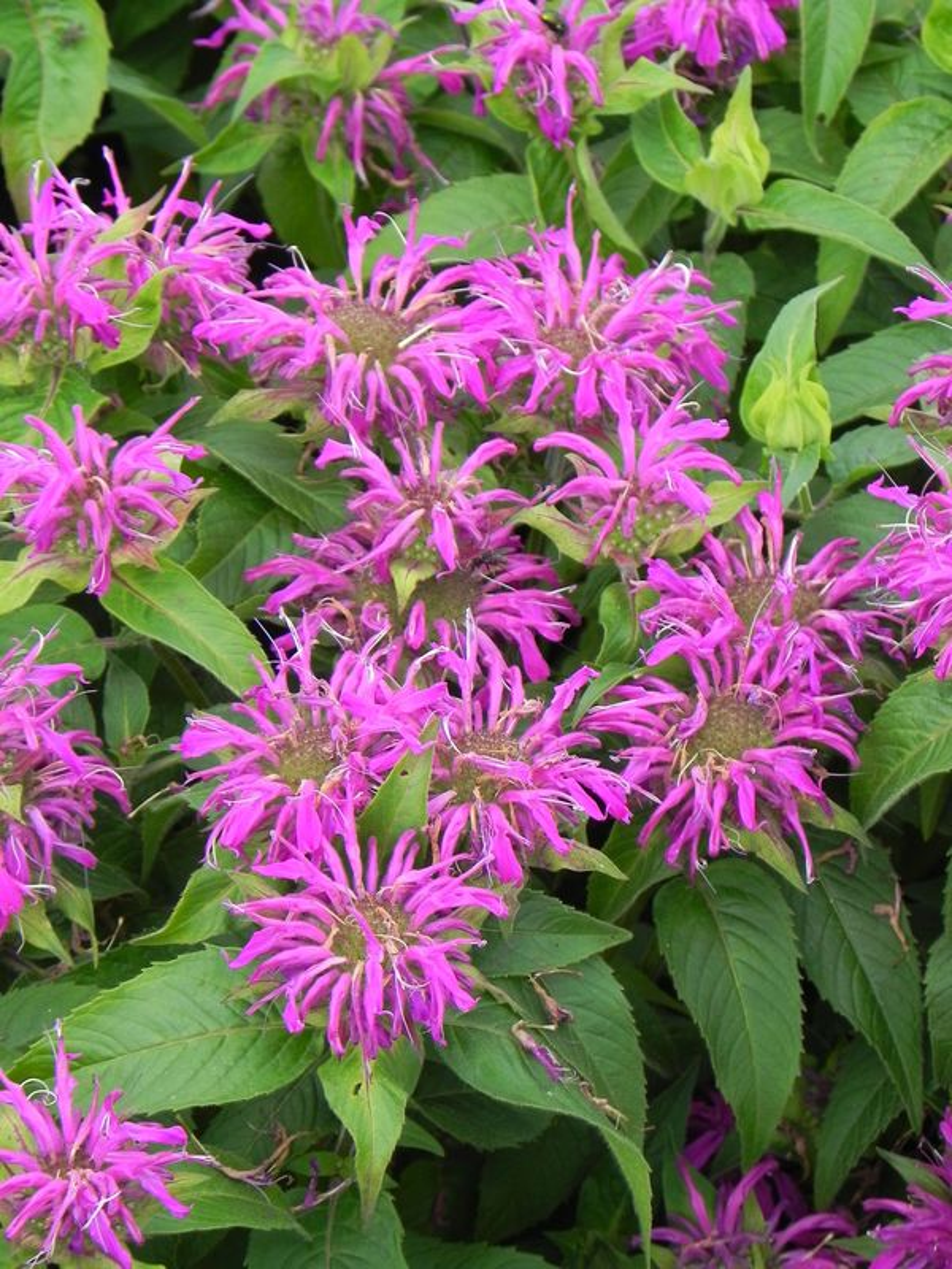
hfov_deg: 8.1
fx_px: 6747
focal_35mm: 184
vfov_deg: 10.7
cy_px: 634
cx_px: 476
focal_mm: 32.7
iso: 160
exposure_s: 1/200
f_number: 5
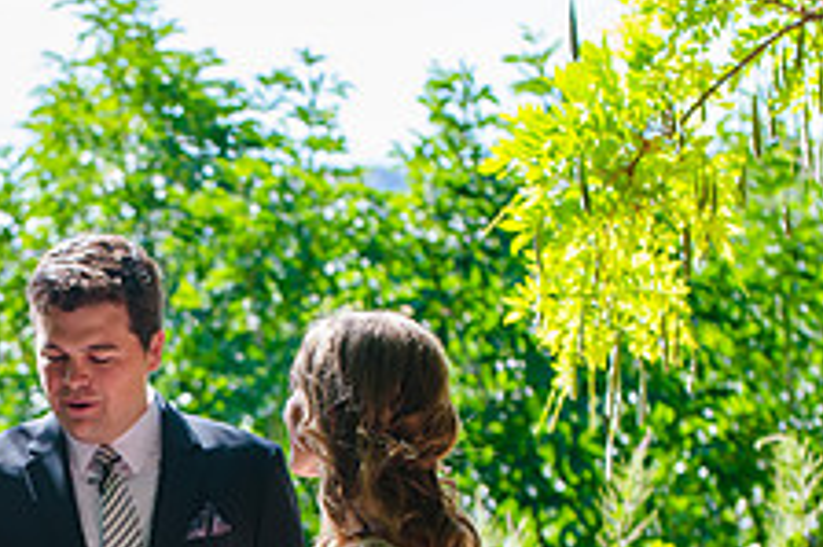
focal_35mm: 272
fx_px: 6213
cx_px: 48
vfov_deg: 5.0
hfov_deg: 7.6
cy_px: 609
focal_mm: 105
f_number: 4
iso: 200
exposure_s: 1/400
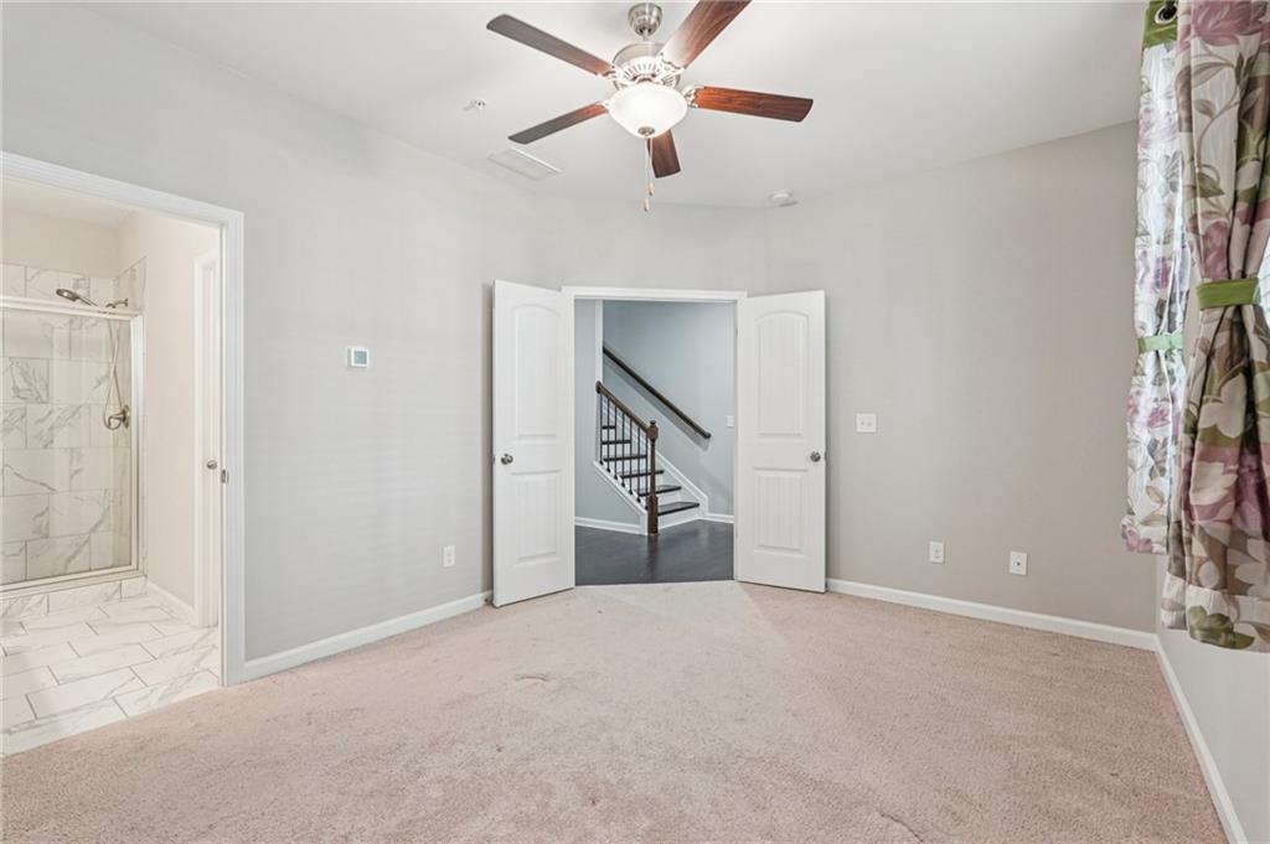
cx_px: 635
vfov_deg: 73.7
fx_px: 564
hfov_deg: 96.8
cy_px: 422
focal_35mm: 16
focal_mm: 16
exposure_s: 1/13
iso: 800
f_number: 8
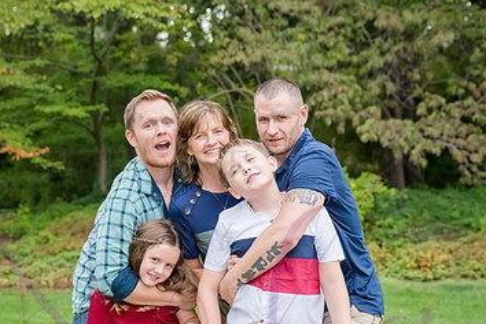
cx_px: 229
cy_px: 234
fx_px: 2214
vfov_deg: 8.4
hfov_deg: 12.5
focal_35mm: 164
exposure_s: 1/250
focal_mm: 100
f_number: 5.6
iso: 1250
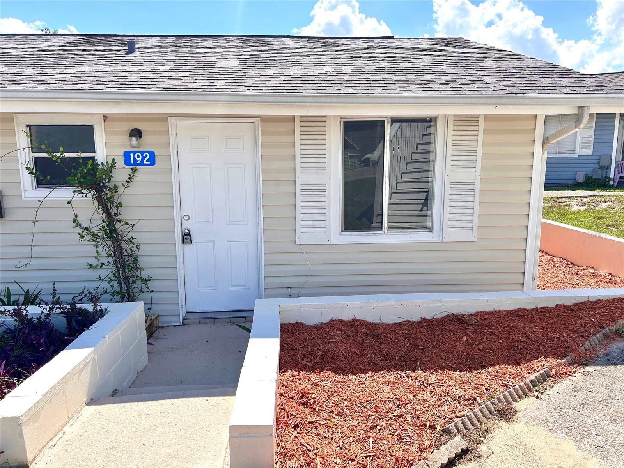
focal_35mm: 26
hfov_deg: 67.3
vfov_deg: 53.1
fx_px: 469
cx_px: 312
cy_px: 234
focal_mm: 5.7
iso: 50
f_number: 1.5
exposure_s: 1/3257
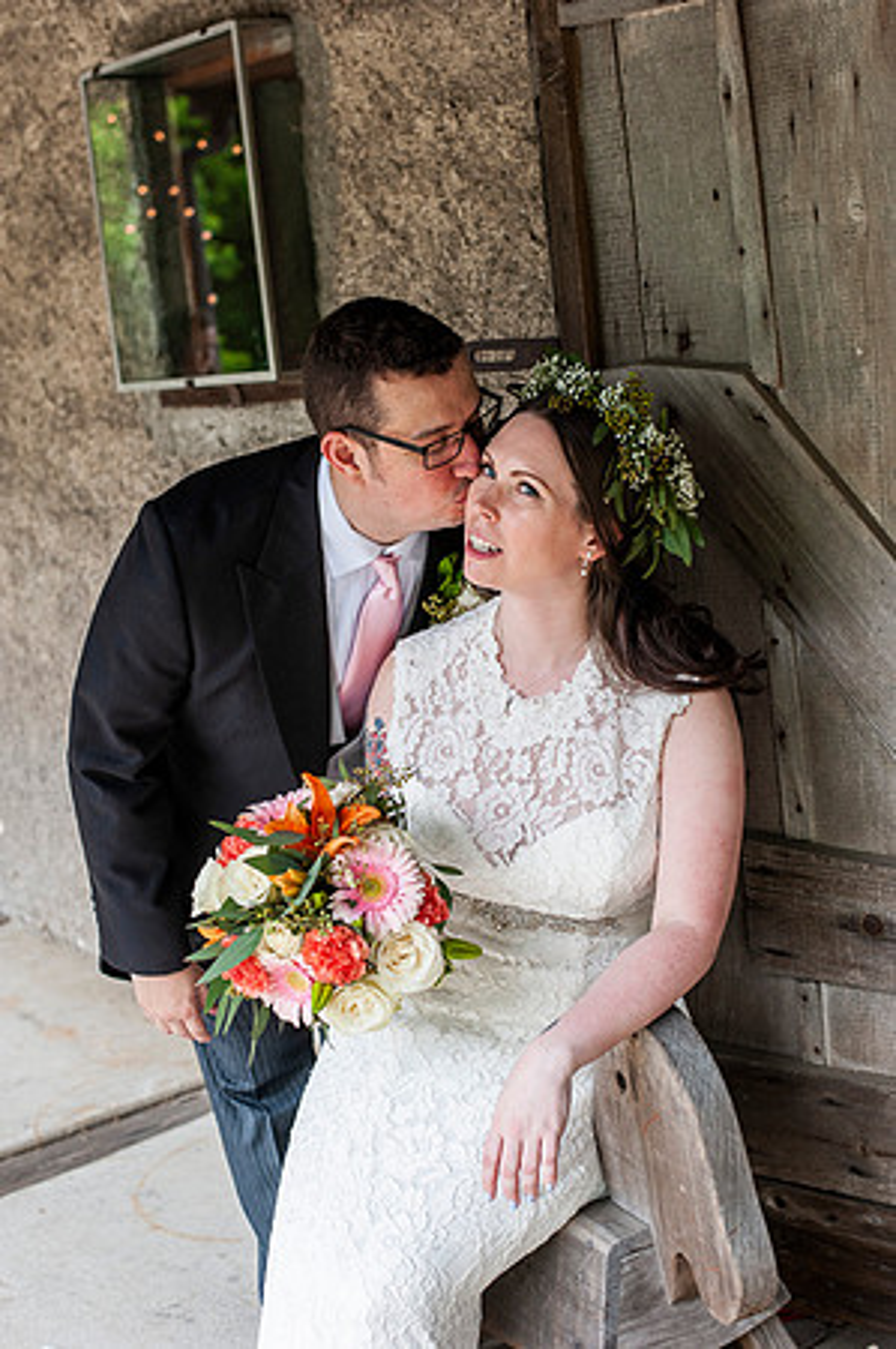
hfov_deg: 26.9
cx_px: 448
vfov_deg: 39.6
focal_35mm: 50
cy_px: 674
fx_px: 1871
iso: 640
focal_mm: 50
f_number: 4.5
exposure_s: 1/800
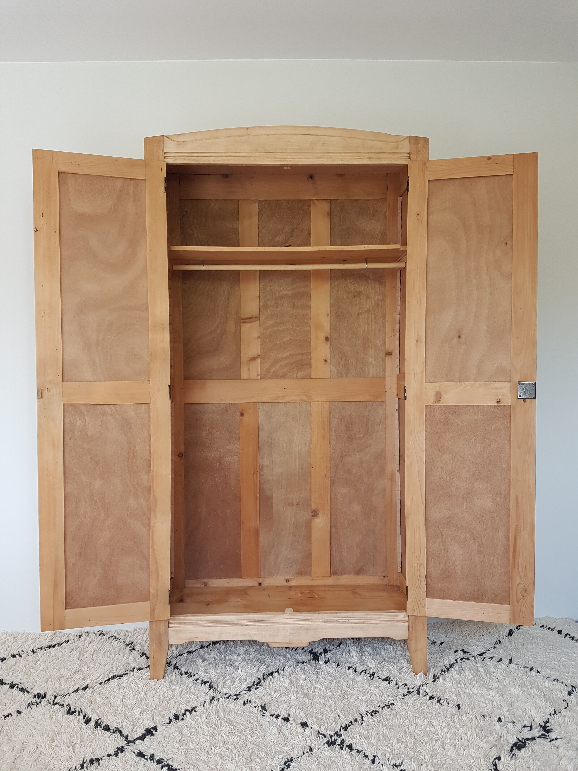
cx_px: 289
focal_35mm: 26
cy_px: 386
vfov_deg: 67.3
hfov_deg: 53.1
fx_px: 579
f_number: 1.7
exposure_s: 1/50
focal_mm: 4.2
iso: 64
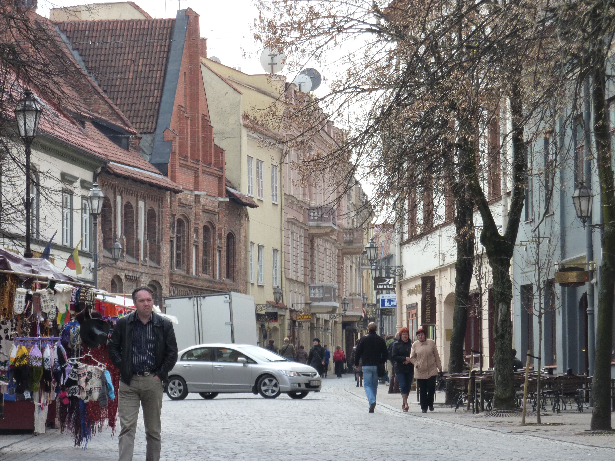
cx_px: 308
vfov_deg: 10.1
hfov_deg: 13.4
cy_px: 230
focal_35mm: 147
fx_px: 2612
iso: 125
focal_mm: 24.1
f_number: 4.5
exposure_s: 1/250
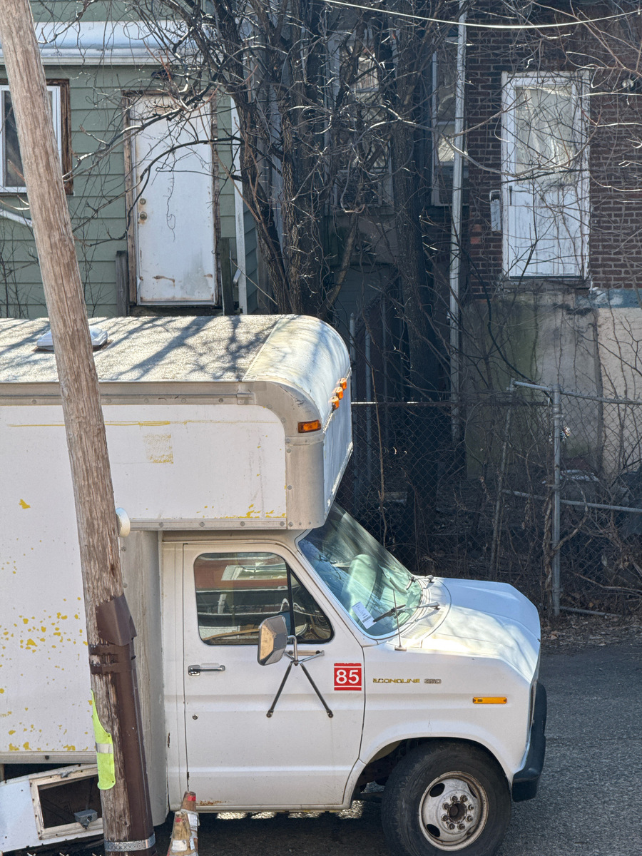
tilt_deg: -7.4
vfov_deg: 16.4
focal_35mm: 120
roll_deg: +1.3
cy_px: 428
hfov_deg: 12.3
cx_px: 321
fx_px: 2967
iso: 64
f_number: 2.8
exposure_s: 1/453
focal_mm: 15.66
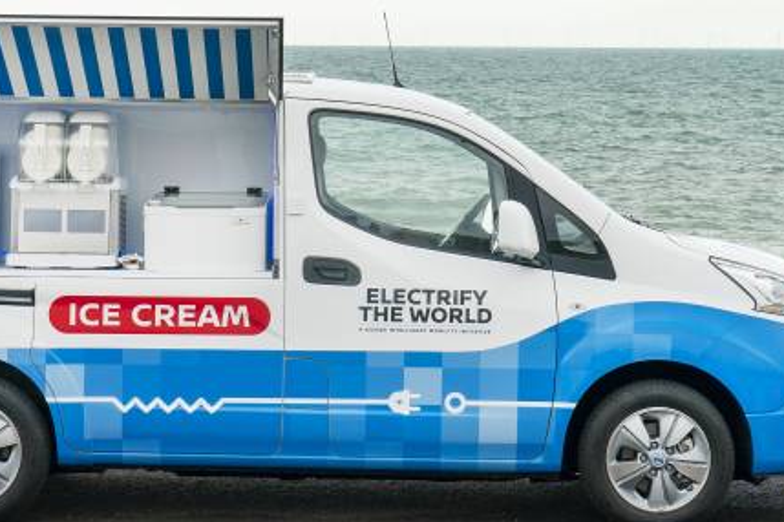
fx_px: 2439
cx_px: 408
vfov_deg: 12.2
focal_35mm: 112
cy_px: 169
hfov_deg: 18.3
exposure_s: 1/100
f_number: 8
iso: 125
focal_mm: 48
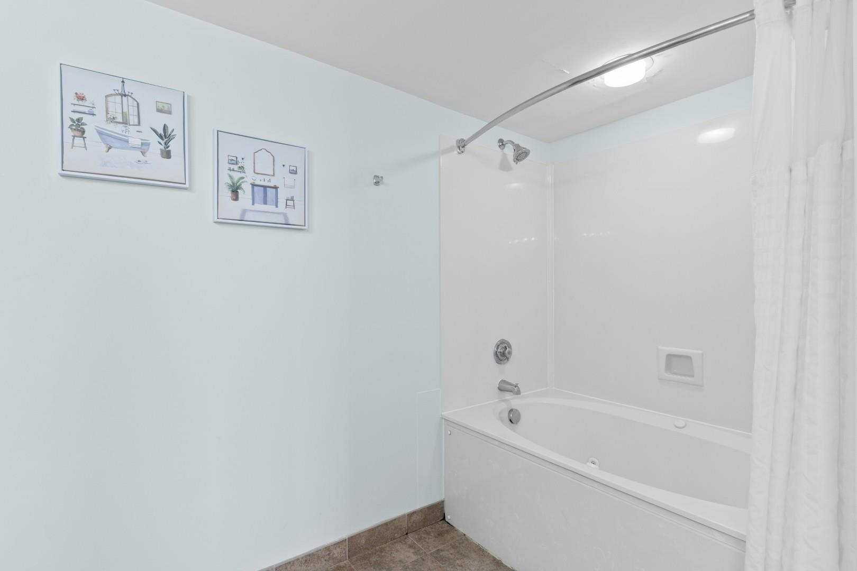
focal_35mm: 16
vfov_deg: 73.7
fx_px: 381
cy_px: 286
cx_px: 428
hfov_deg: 96.7
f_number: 4.8
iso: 100
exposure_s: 1/15
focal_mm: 11
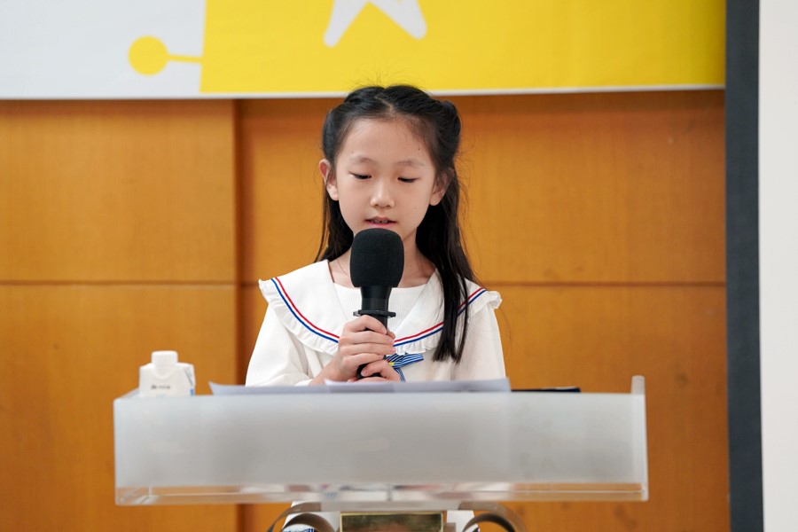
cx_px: 399
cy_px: 266
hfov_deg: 13.8
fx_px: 3303
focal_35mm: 149
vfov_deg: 9.2
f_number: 4
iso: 1250
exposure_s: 1/160
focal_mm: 149
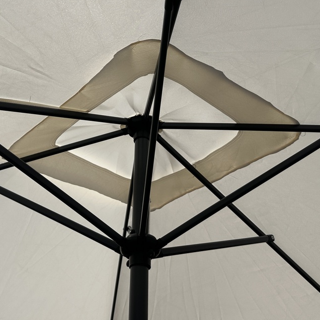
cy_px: 114
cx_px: 137
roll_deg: -3.6
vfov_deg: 41.5
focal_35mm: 40
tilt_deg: +37.1
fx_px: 418
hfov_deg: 41.8
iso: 80
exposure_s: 1/13699
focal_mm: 6.86
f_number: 1.78
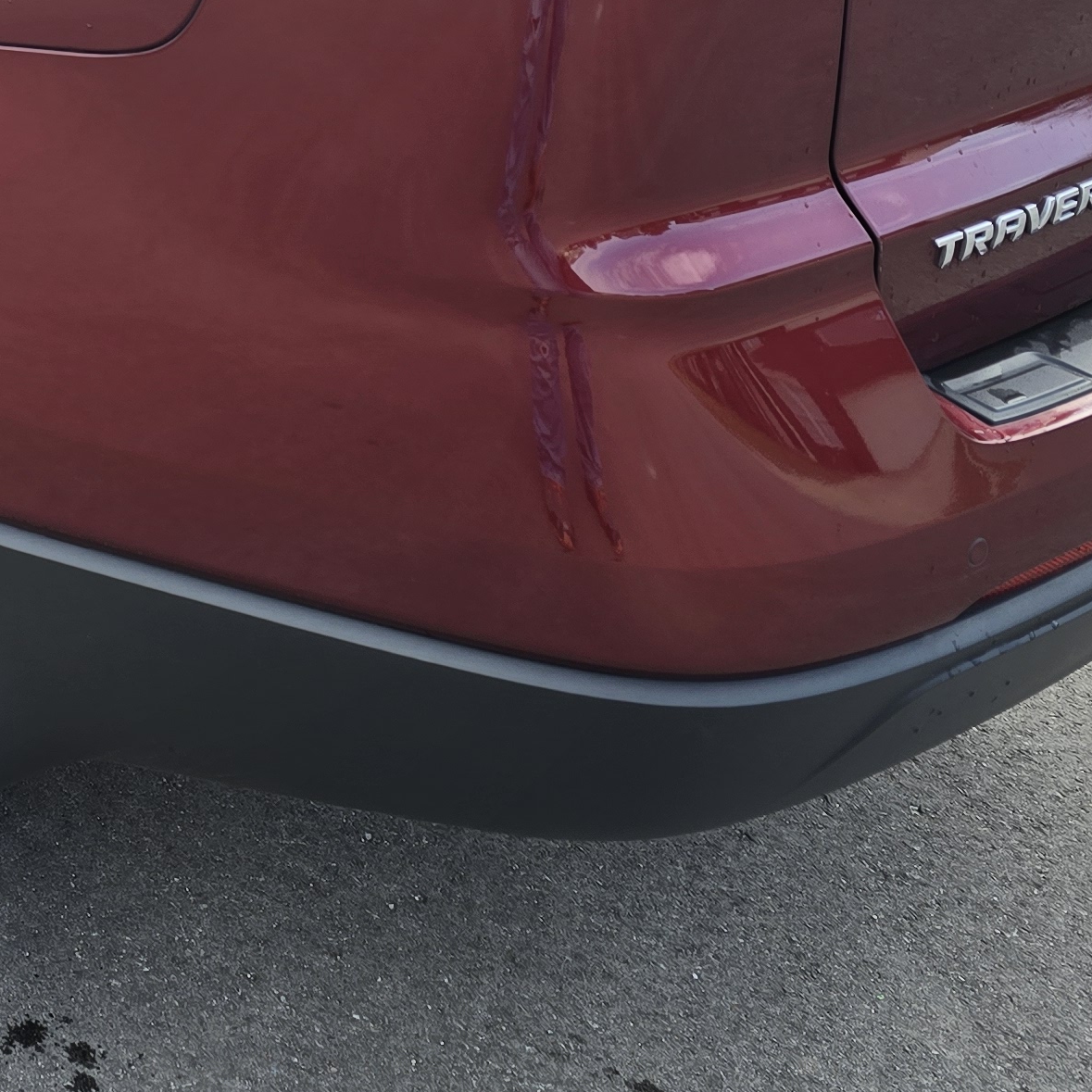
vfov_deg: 22.7
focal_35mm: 69
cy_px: -263
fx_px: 2463
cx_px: -313
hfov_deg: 22.5
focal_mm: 6.3
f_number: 1.7
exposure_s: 1/180
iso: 12
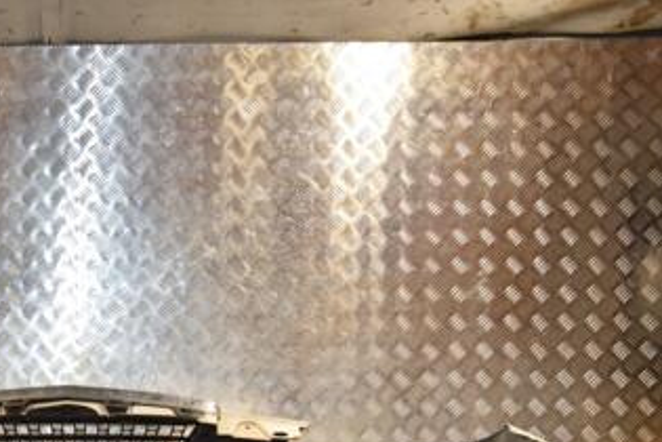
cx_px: 34
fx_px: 1102
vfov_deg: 22.2
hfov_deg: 31.4
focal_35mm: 60
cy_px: 385
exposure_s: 1/200
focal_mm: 21
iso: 800
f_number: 5.6
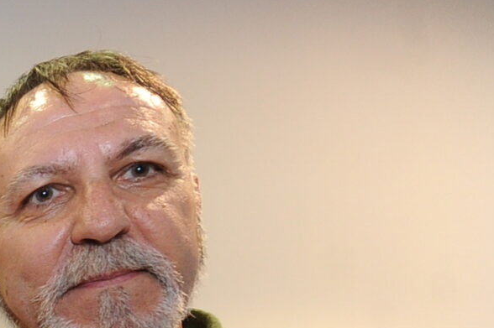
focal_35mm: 61
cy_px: 499
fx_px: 836
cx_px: -402
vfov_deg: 19.3
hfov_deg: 21.3
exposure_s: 1/125
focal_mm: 14
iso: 1600
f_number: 4.5
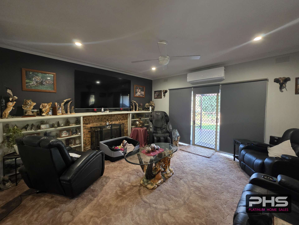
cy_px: 112
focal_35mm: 13
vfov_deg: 89.9
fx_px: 112
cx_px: 150
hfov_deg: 106.2
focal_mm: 2.2
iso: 640
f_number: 1.9
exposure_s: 1/50
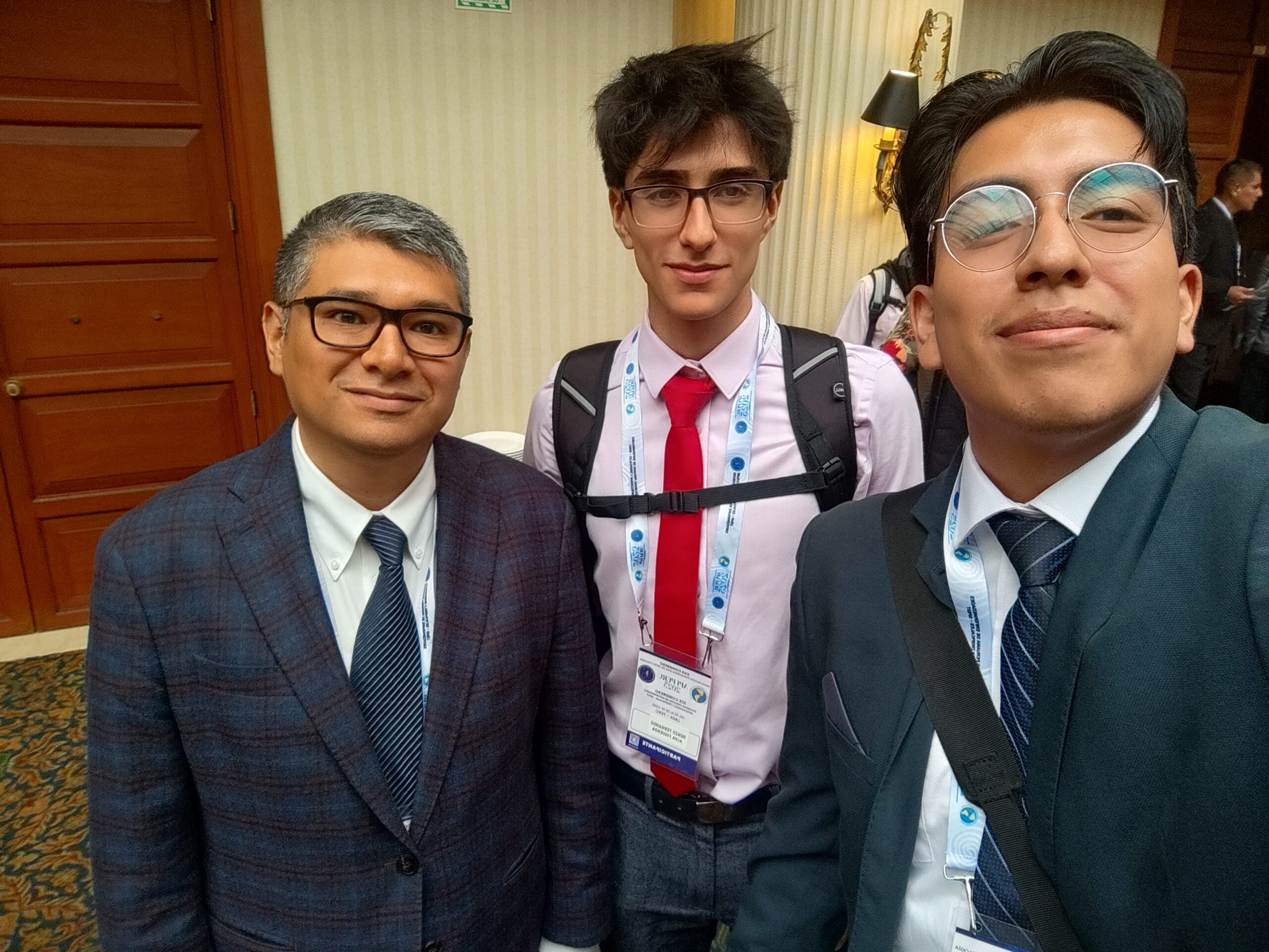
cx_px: 634
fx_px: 697
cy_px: 476
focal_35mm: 19
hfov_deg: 84.7
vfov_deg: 68.7
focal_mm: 3.27
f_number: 2.45
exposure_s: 1/50
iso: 58
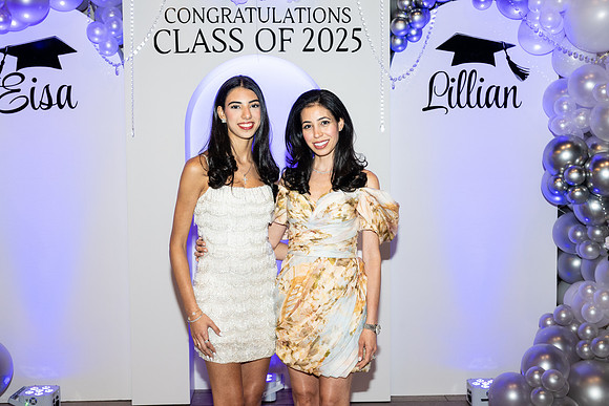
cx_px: 304
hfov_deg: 45.4
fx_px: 728
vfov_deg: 31.2
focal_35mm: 43
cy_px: 203
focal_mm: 43
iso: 1000
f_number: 5.6
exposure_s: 1/80
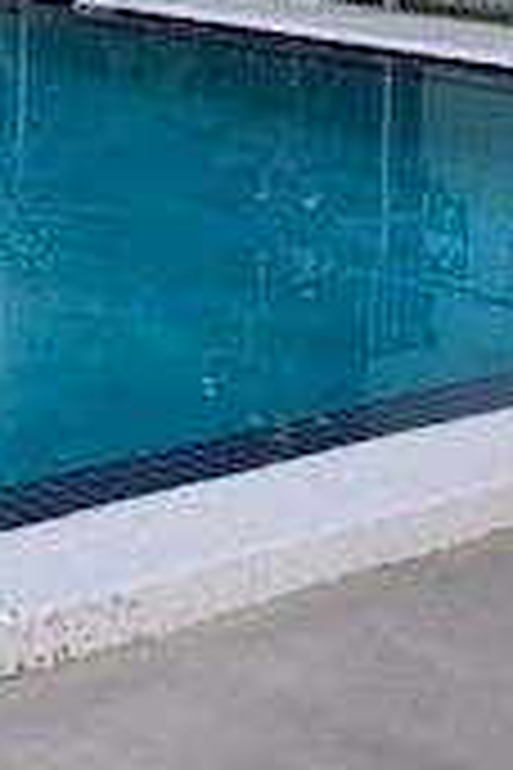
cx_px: -14
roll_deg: -2.3
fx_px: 2330
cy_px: -239
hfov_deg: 12.4
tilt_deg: -1.1
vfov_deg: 17.6
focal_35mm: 109
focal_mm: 3.99
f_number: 1.8
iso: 20
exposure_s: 1/800
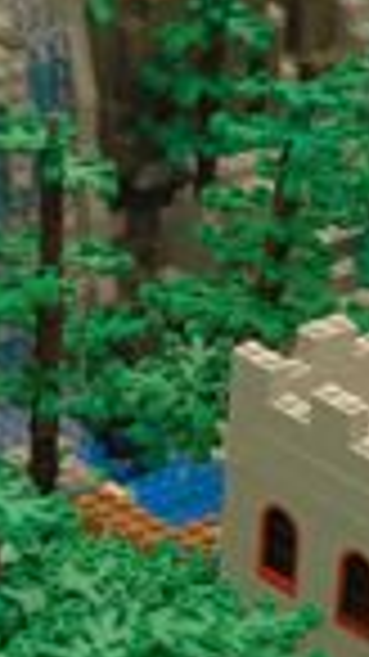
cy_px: 302
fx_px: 4202
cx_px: -86
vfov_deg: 8.9
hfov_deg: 5.0
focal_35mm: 241
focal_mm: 35
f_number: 4.2
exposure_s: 1/60
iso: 1600
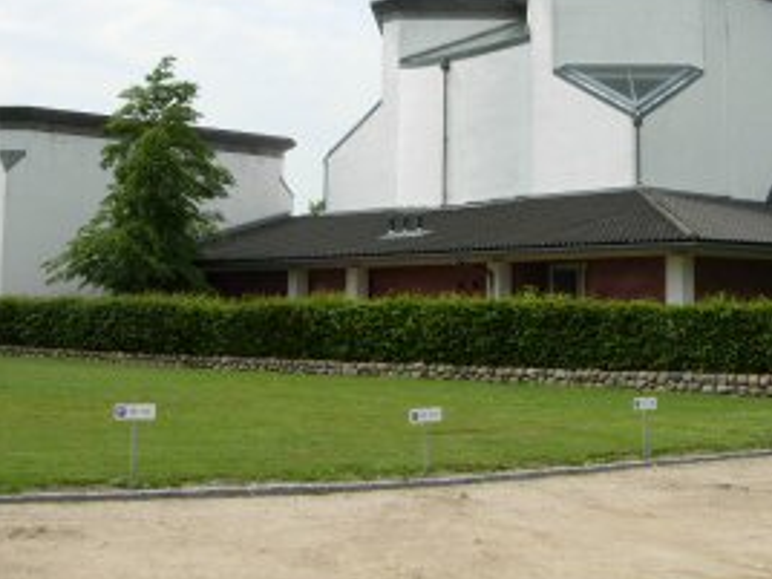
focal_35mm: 57
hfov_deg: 33.7
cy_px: 148
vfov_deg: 25.4
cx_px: 439
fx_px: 1271
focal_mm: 7.5
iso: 50
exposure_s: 1/373
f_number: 6.1
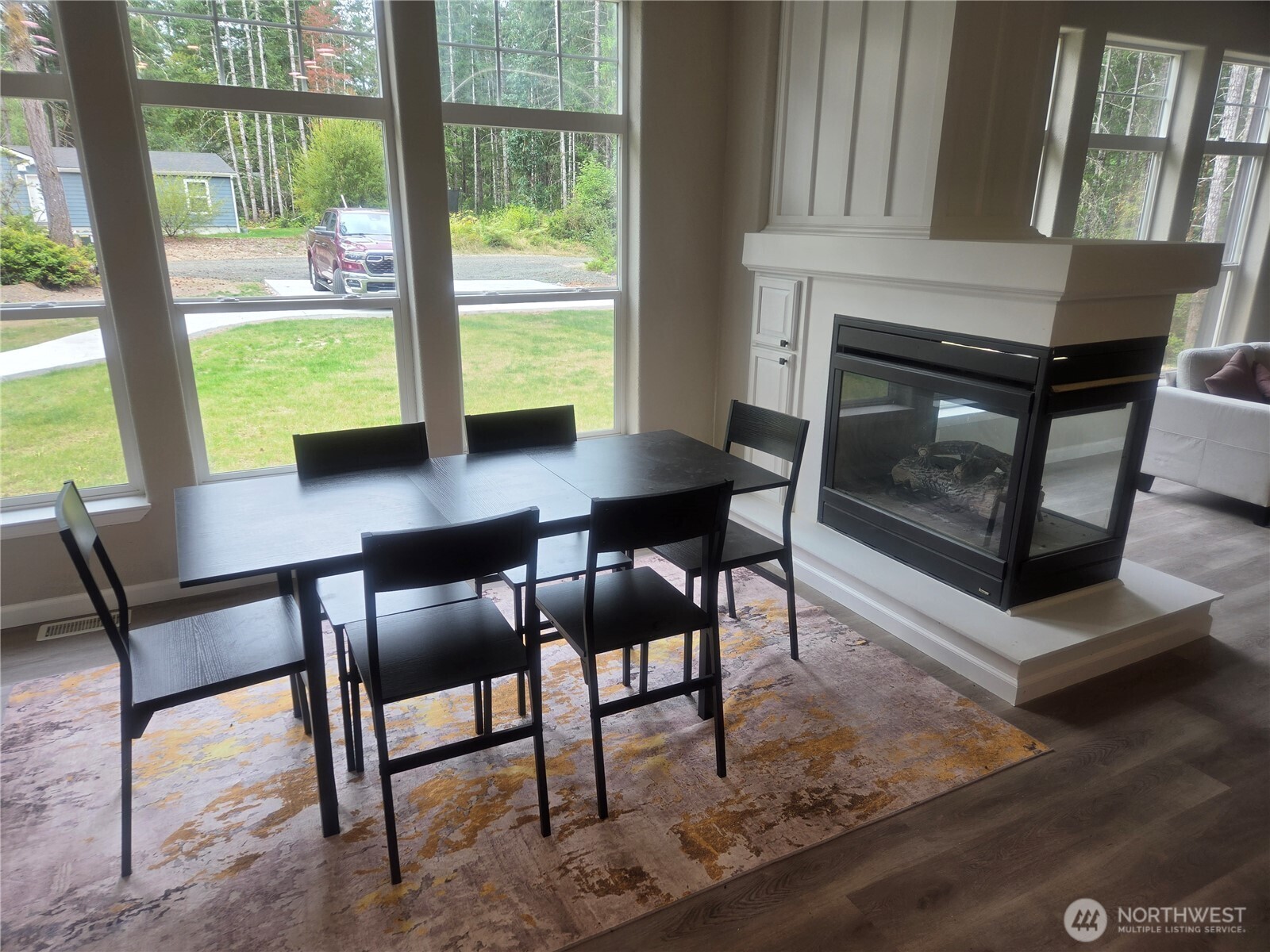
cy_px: 476
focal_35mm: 23
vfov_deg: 58.9
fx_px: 844
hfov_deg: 73.9
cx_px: 635
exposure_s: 1/120
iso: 50
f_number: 1.8
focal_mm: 5.4
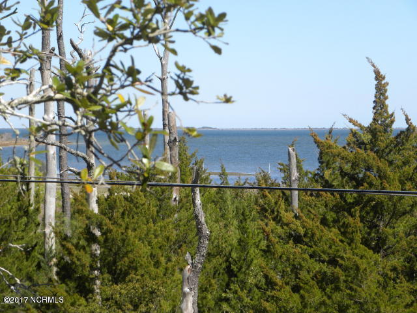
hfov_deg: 12.2
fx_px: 1952
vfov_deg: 9.2
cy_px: 156
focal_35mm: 162
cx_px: 208
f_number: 5.6
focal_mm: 28.8
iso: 64
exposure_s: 1/262
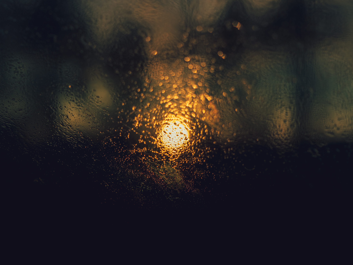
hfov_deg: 21.8
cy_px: 132
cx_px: 176
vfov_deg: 16.4
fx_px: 918
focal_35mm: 90
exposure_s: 1/2000
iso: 200
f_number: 5
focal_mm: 45
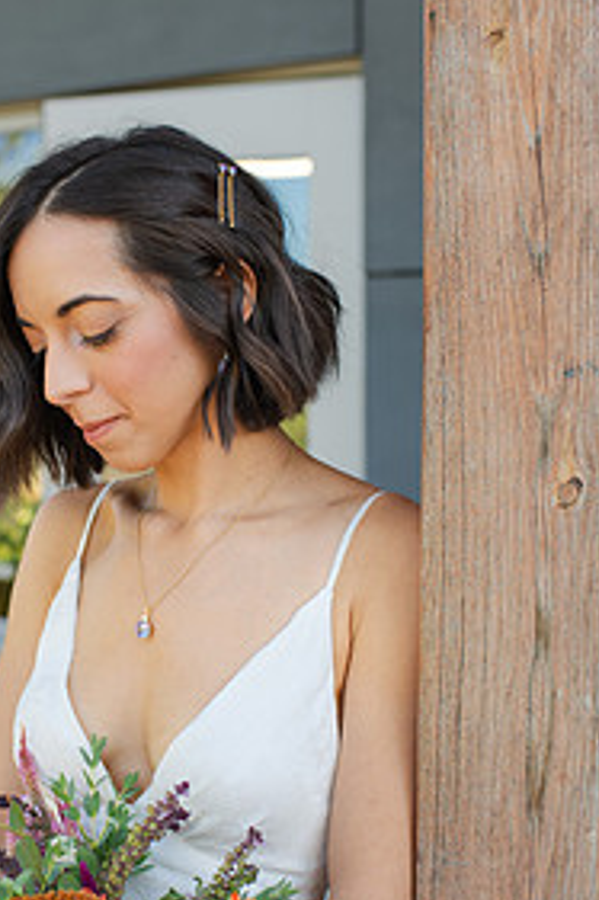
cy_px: 512
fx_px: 1399
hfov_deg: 23.9
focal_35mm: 56
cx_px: 155
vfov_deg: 35.6
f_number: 3.2
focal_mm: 35
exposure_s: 1/250
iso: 125
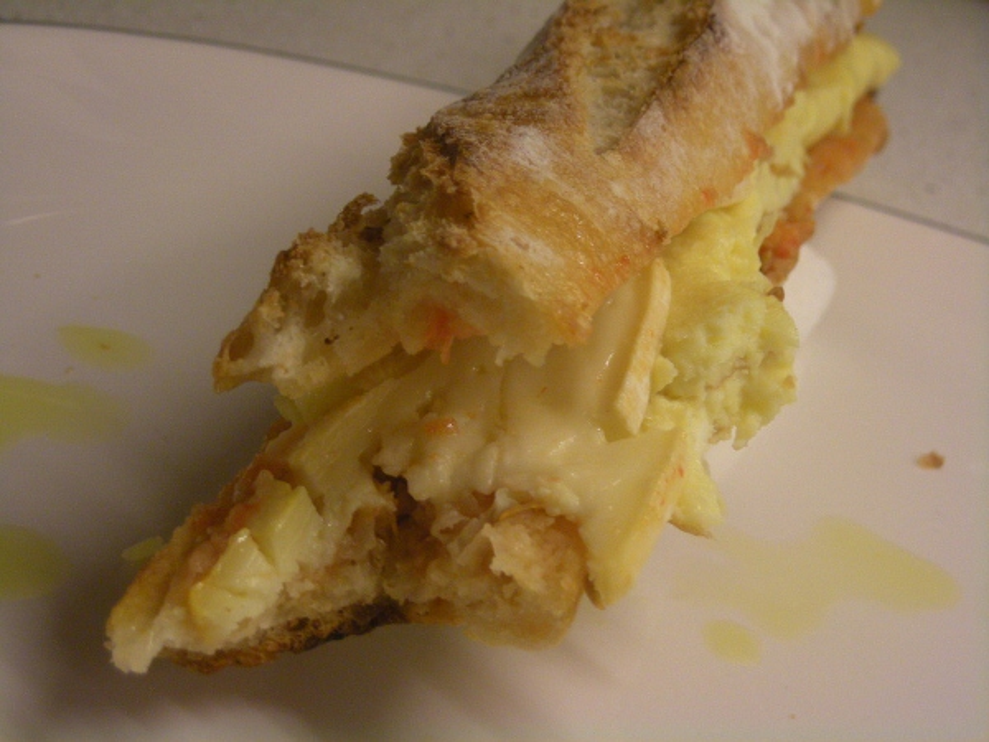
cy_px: 371
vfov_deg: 19.4
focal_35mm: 76
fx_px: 2171
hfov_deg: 25.7
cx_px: 494
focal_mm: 12.3
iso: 212
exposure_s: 1/50
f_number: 3.9
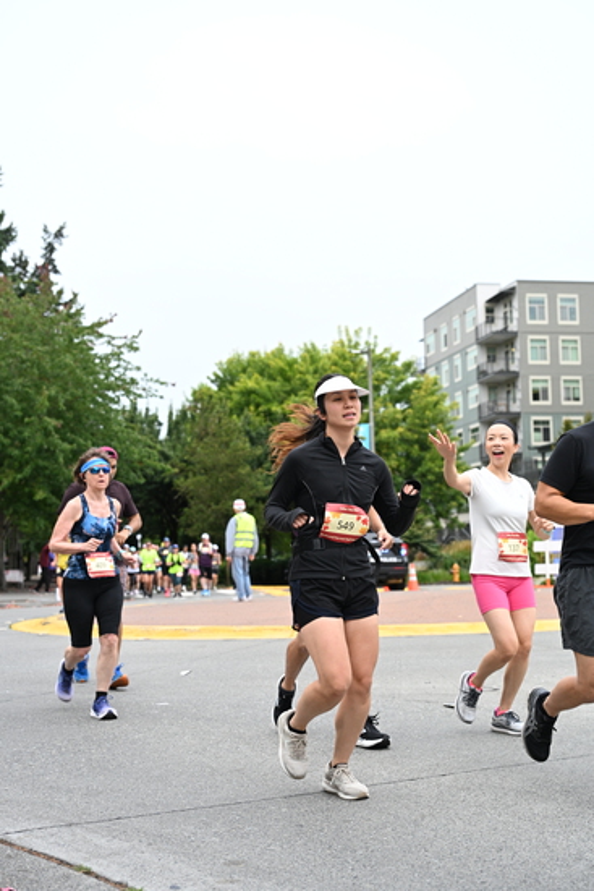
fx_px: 1212
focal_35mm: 49
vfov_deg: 40.3
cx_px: 297
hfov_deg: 27.5
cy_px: 446
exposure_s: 1/800
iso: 1600
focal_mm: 49
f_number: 4
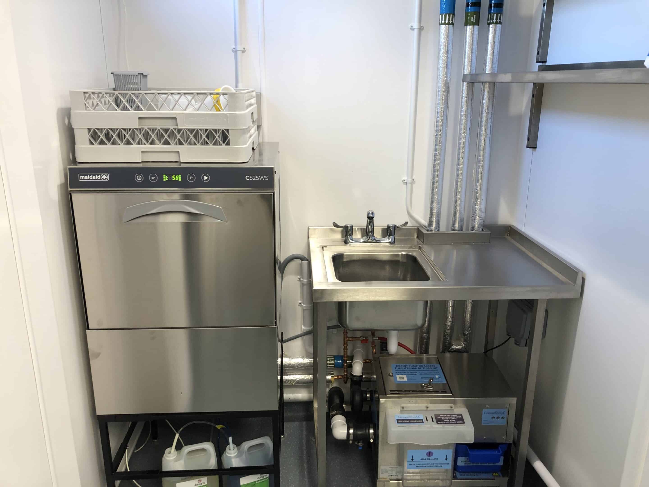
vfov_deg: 49.7
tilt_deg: -19.0
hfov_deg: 63.4
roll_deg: -0.5
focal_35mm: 28
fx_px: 525
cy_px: 244
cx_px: 324
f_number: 1.8
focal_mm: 3.99
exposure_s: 1/35
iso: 25
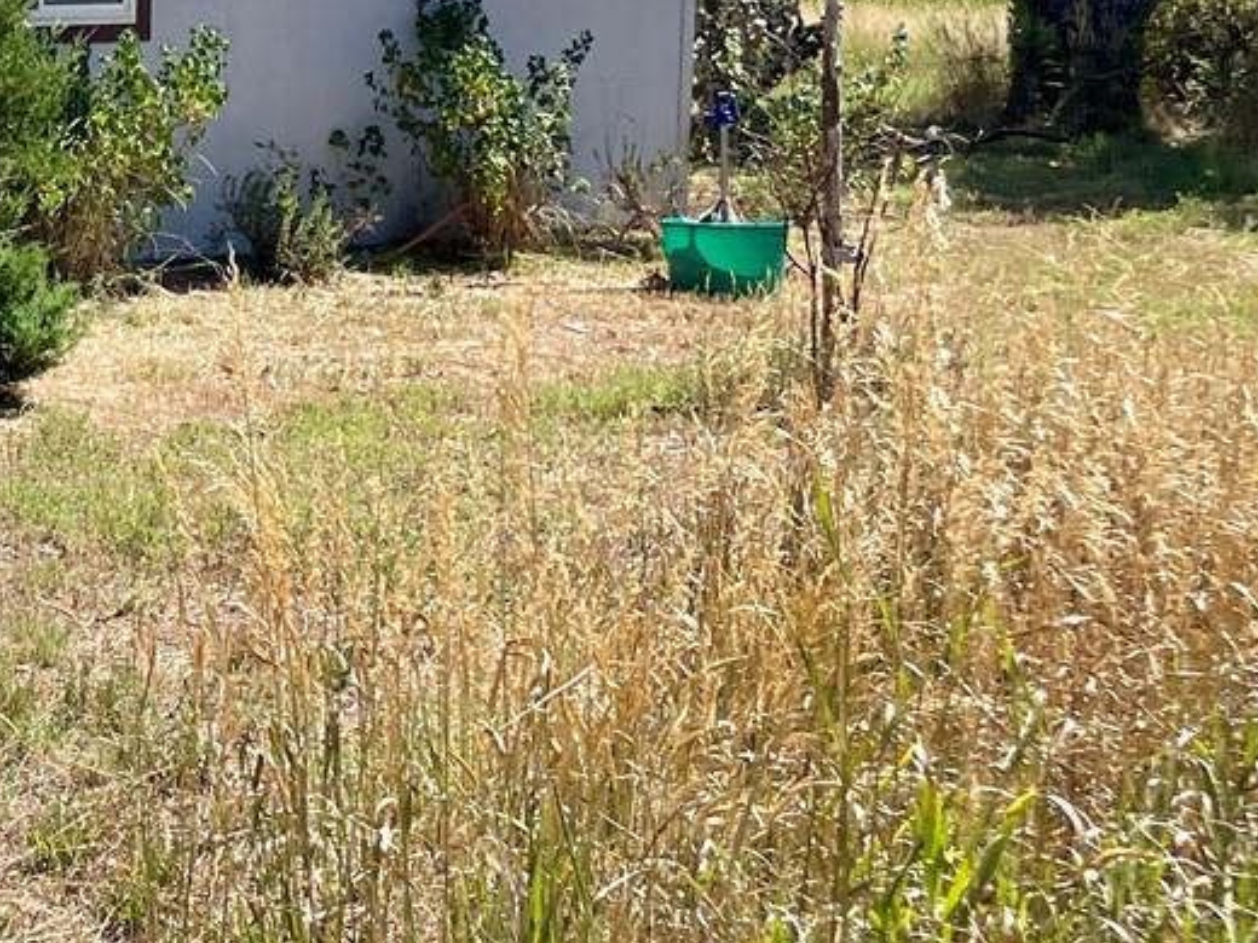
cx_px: -503
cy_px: 48
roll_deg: -0.2
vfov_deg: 18.1
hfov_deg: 21.4
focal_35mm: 80
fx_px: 2907
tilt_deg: -4.9
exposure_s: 1/3300
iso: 32
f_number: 1.6
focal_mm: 4.2
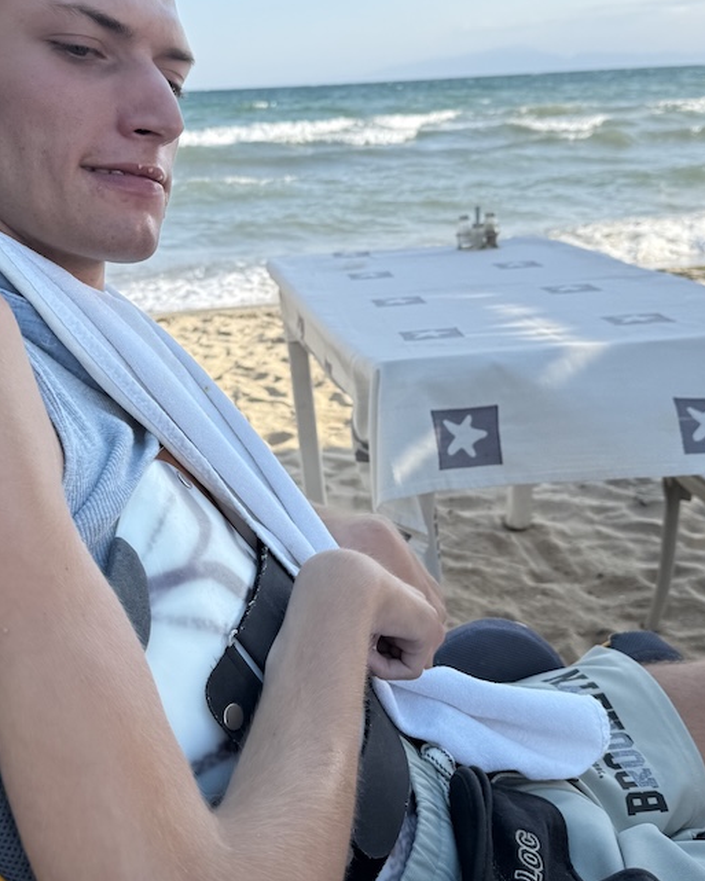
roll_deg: +2.8
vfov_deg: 46.6
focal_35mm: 39
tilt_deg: -14.7
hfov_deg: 38.2
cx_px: 328
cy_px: 364
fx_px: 1017
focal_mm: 6.76
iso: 80
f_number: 1.78
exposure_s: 1/2000
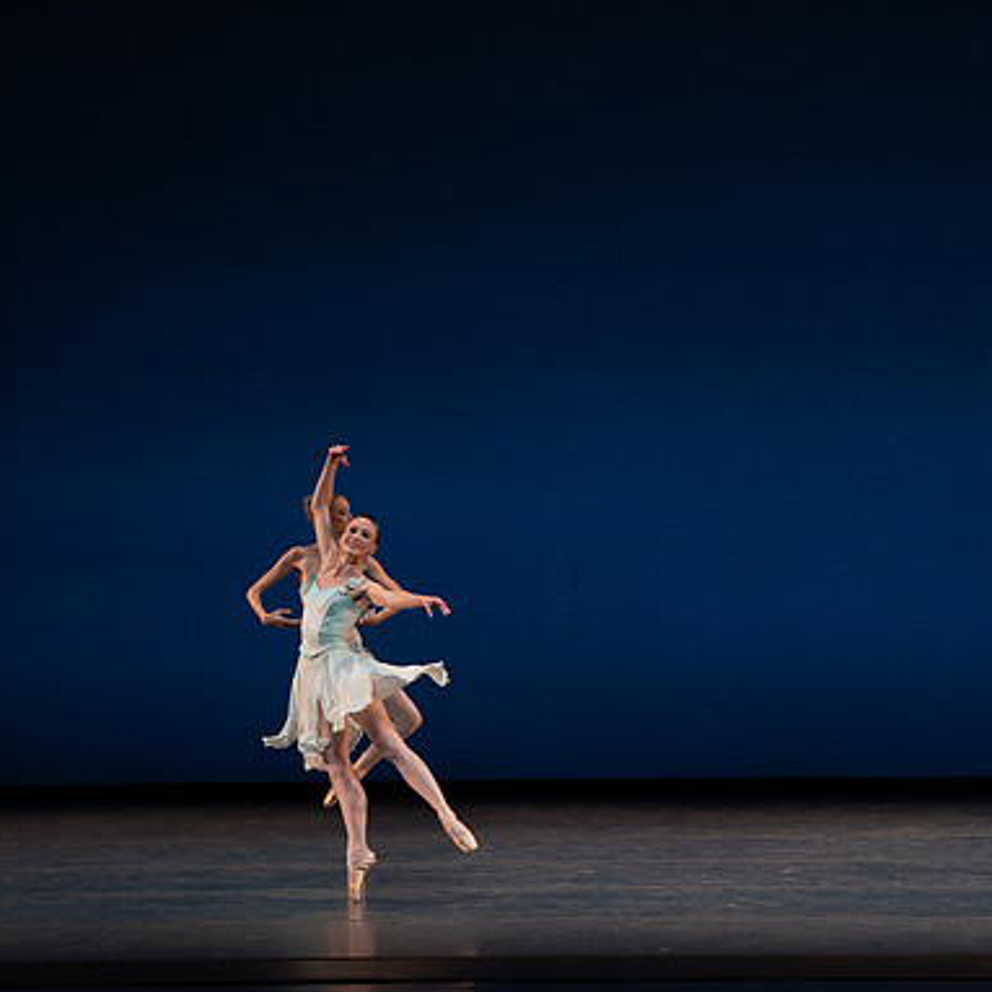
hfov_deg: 10.2
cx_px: 686
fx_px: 5544
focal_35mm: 171
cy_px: 496
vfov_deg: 10.2
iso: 3200
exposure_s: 1/500
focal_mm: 133
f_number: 8
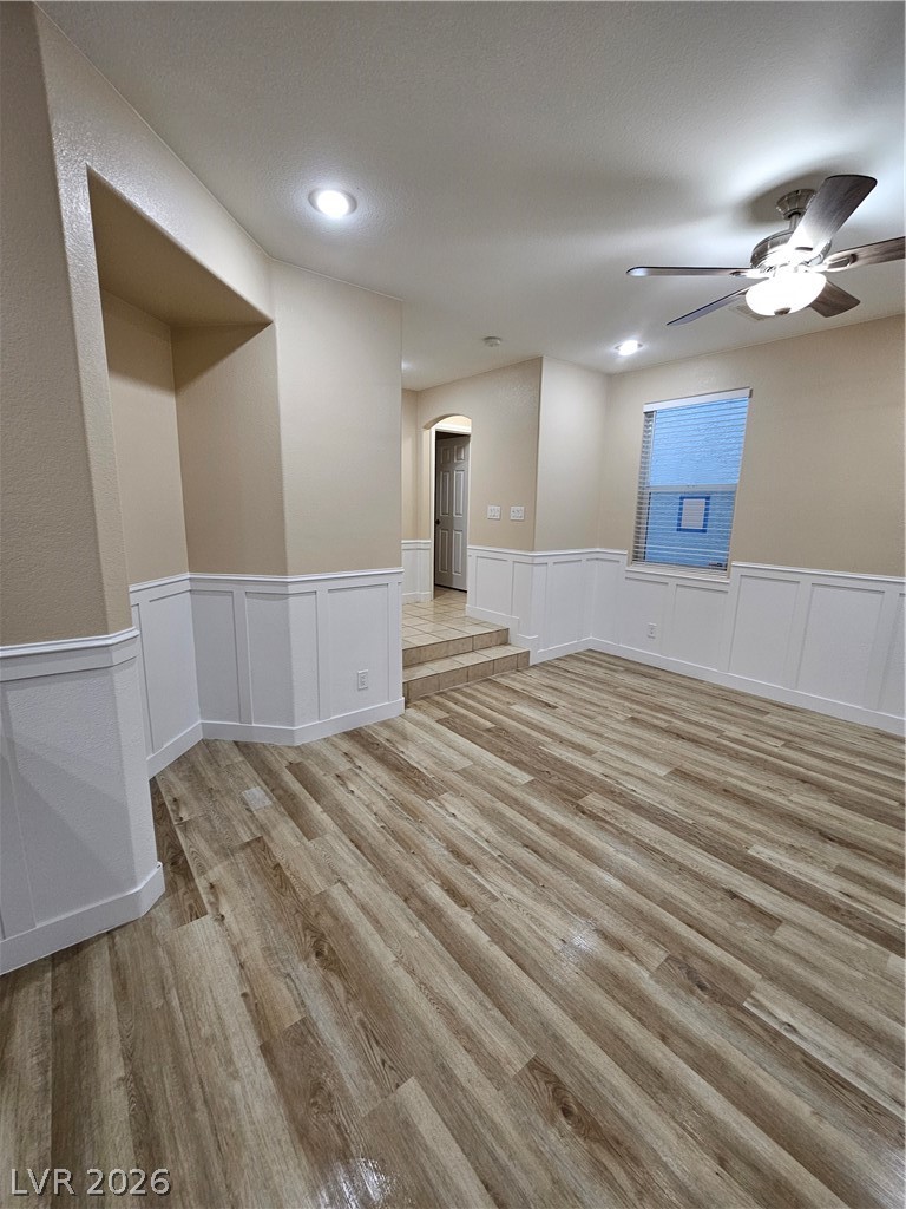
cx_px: 453
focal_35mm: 13
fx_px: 454
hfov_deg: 89.9
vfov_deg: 106.2
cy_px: 604
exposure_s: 1/60
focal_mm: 2.2
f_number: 2.2
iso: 200
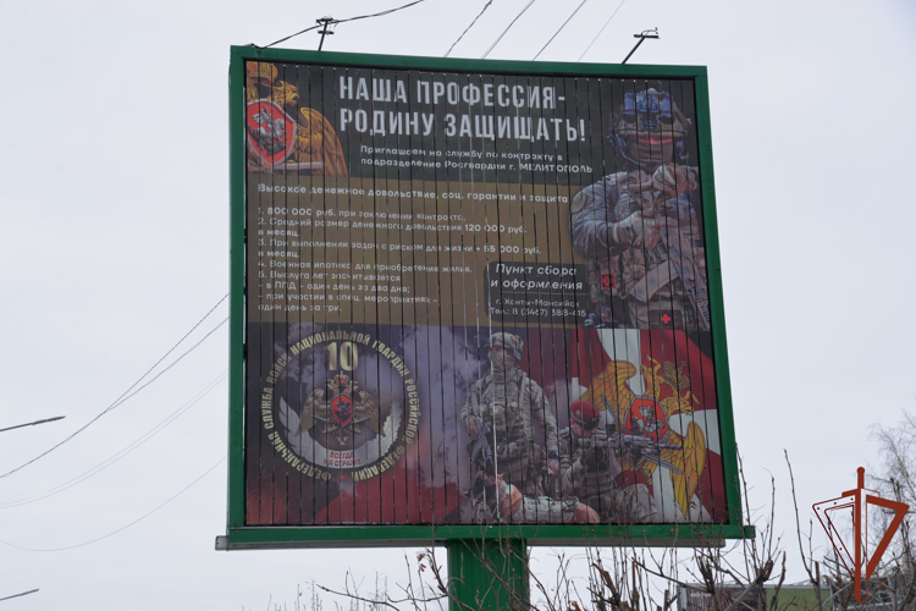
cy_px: 306
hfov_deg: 34.5
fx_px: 1476
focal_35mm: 58
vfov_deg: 23.4
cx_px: 458
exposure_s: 1/200
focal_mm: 58
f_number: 8
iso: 100
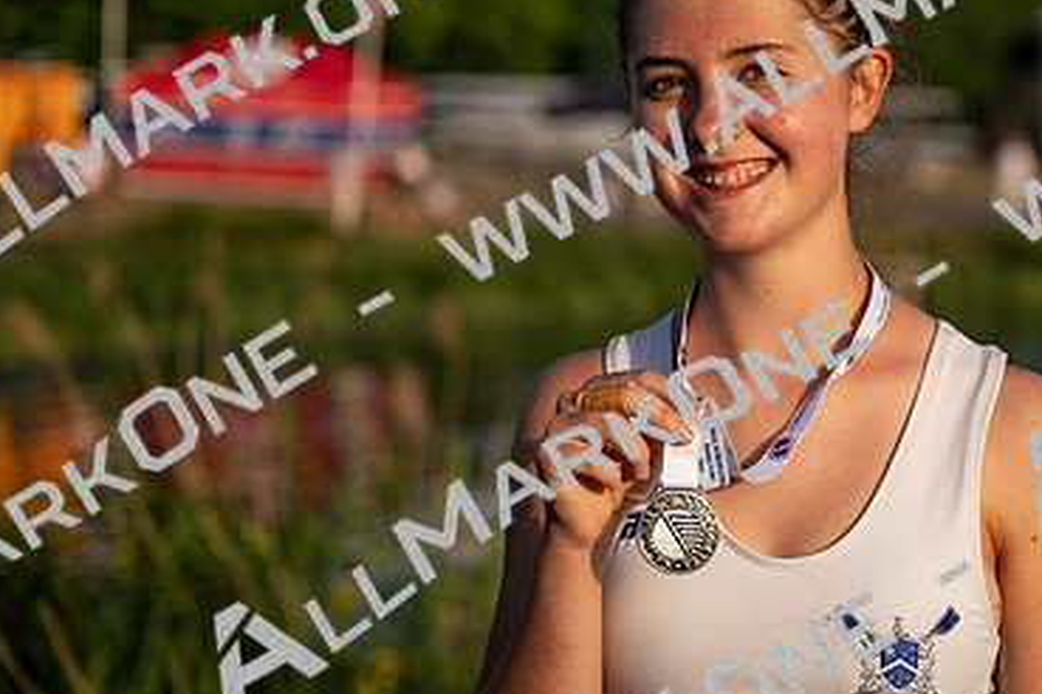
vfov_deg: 12.4
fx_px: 3184
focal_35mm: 110
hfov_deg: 18.5
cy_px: 289
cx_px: 788
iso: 64
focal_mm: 70
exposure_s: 1/1600
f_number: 2.8
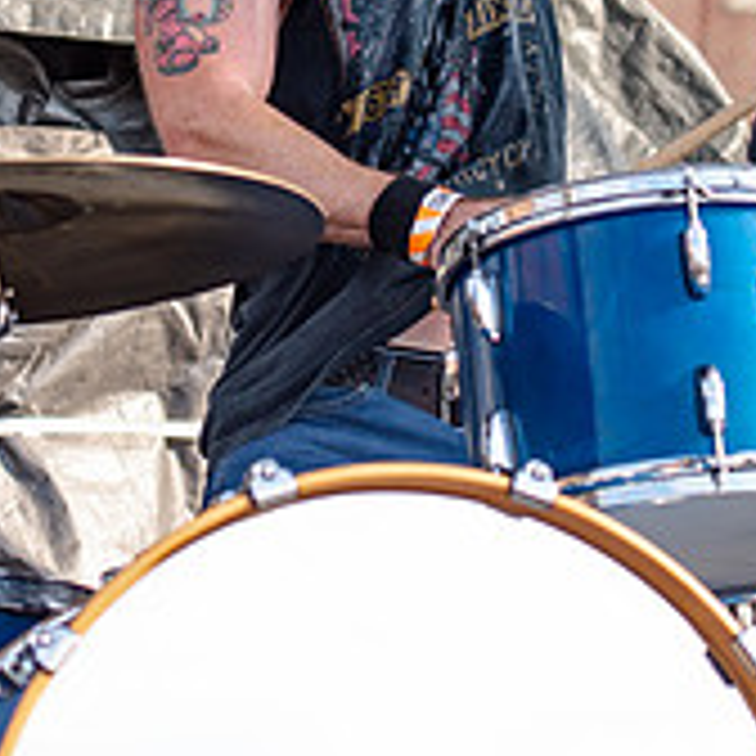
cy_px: 9
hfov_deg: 8.5
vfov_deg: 8.5
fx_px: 5065
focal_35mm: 205
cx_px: 360
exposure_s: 1/800
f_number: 4
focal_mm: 70
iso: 125
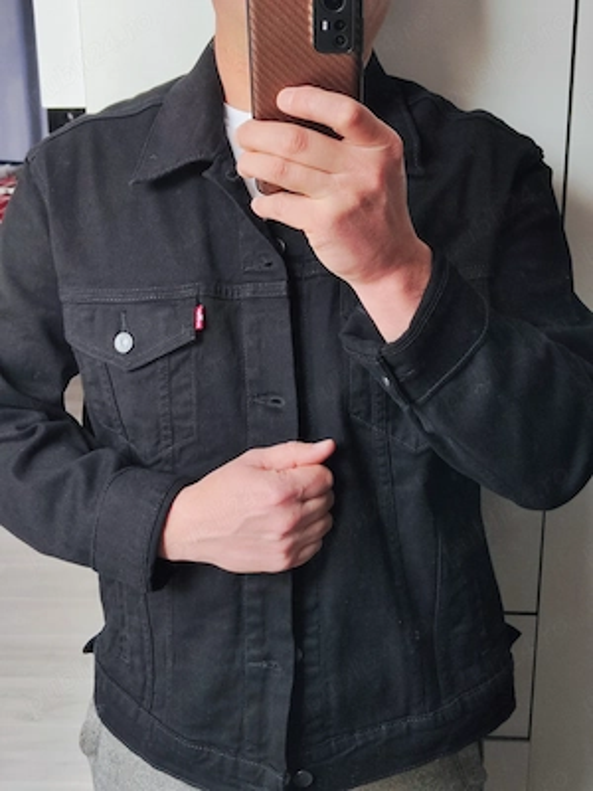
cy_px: 396
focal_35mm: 47
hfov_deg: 30.9
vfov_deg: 40.4
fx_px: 1074
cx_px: 296
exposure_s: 1/50
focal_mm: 5.59
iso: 249
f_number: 1.88
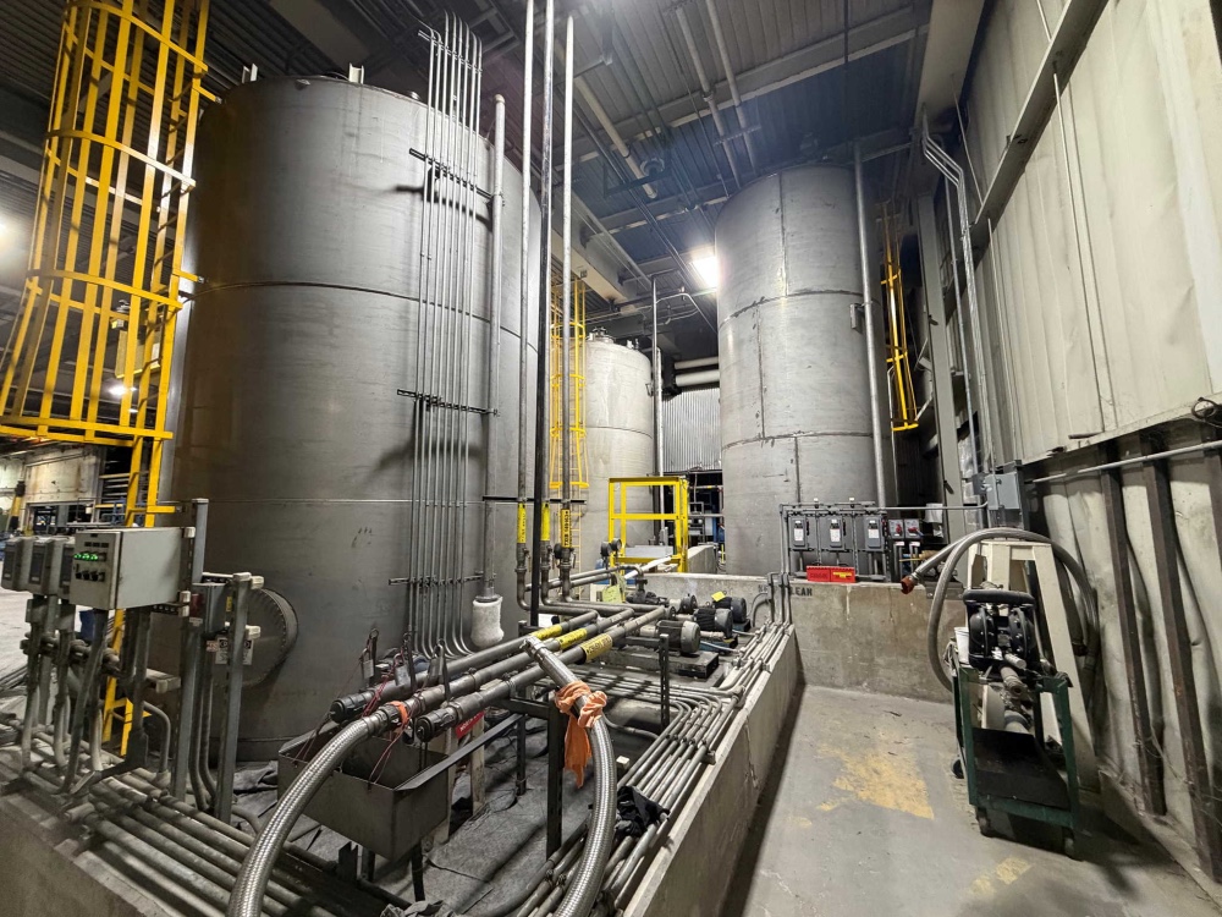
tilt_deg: +8.0
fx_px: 494
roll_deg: +0.2
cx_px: 611
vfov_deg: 85.7
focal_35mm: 14
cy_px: 458
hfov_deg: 102.1
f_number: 2.2
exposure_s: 1/60
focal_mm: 2.22
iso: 500
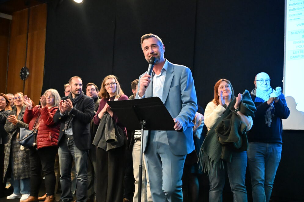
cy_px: 101
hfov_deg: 40.3
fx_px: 414
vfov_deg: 27.5
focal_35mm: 49
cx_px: 152
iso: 12800
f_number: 4
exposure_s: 1/250
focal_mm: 33
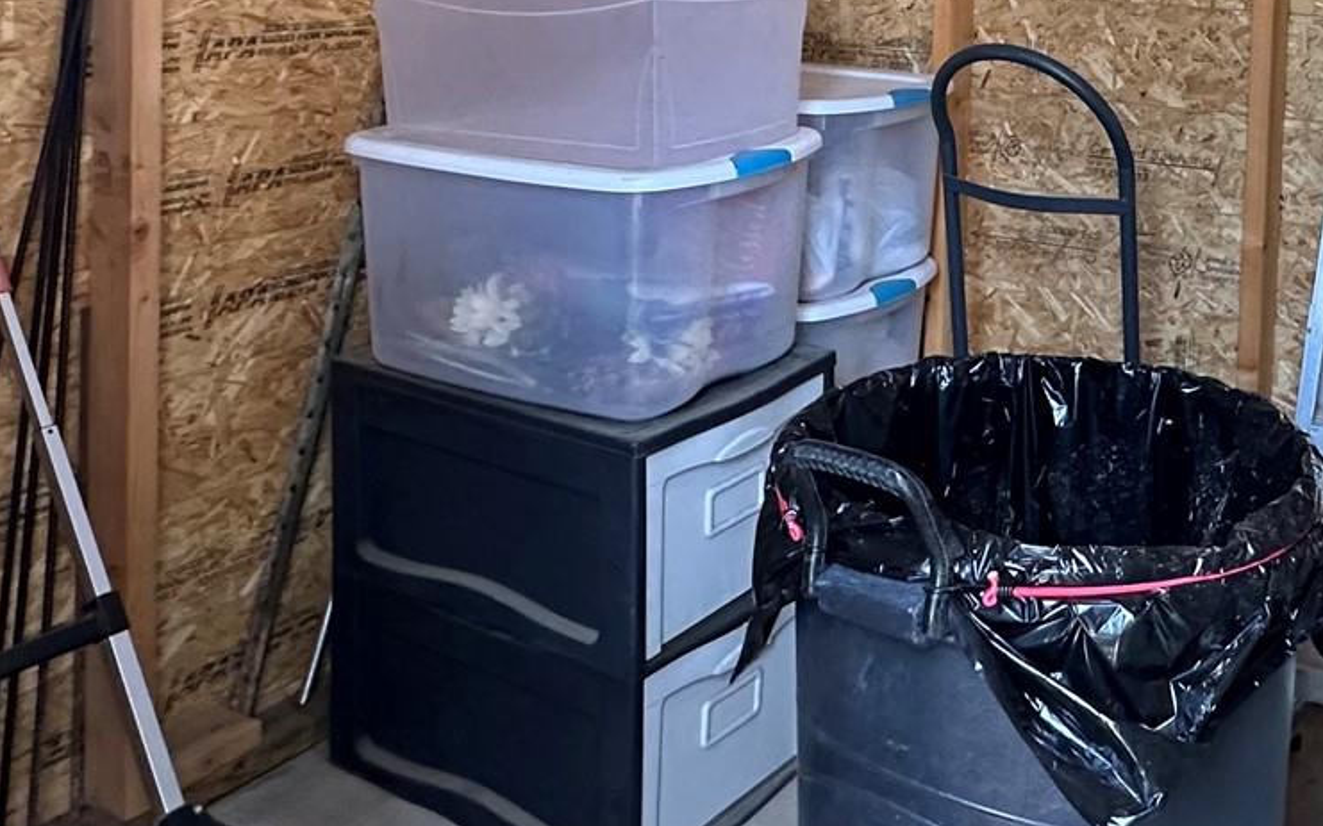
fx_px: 1478
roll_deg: -1.7
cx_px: 1068
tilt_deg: -1.2
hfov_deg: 45.6
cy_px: -41
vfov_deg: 28.8
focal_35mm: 41
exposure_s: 1/120
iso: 320
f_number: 2.2
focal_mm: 2.22
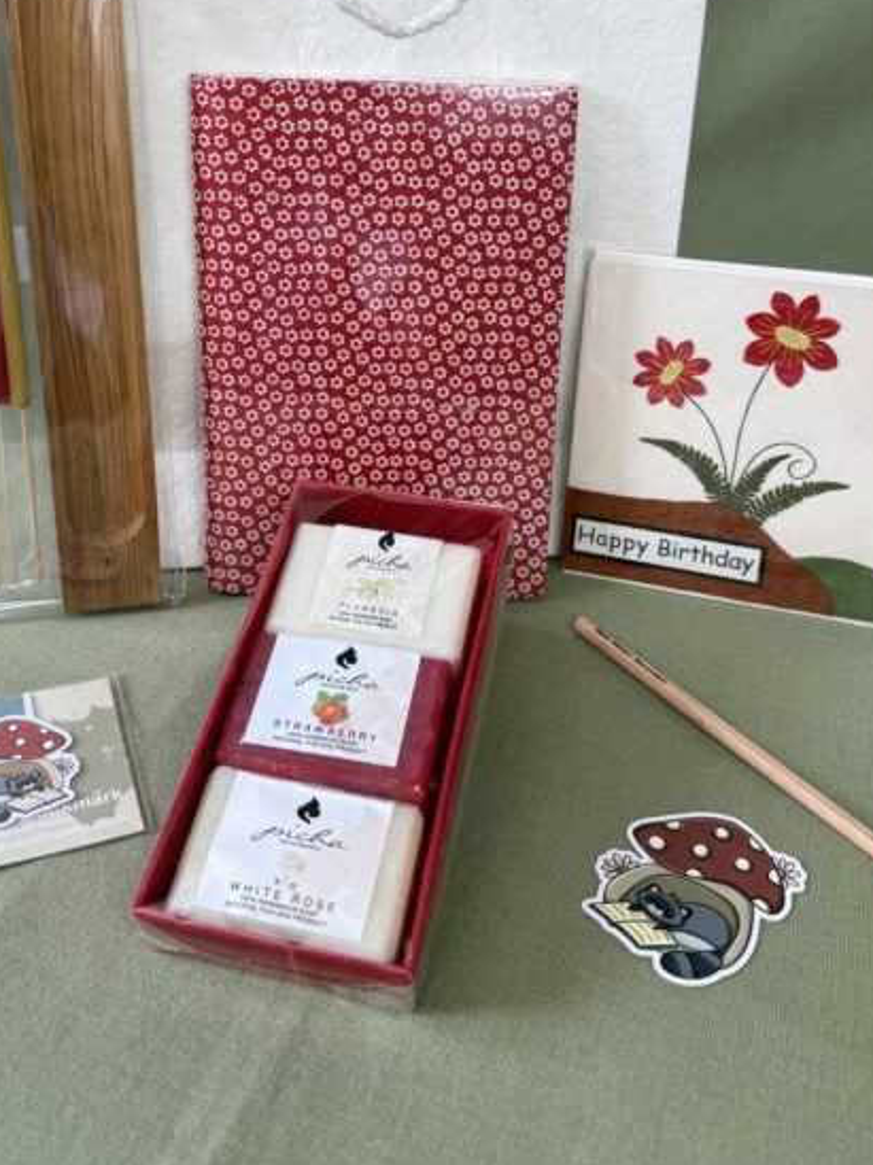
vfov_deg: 51.5
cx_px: 421
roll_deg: -3.1
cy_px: 376
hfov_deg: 40.6
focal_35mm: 35
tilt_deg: -27.0
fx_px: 1178
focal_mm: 6.76
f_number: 1.78
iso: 64
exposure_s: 1/183
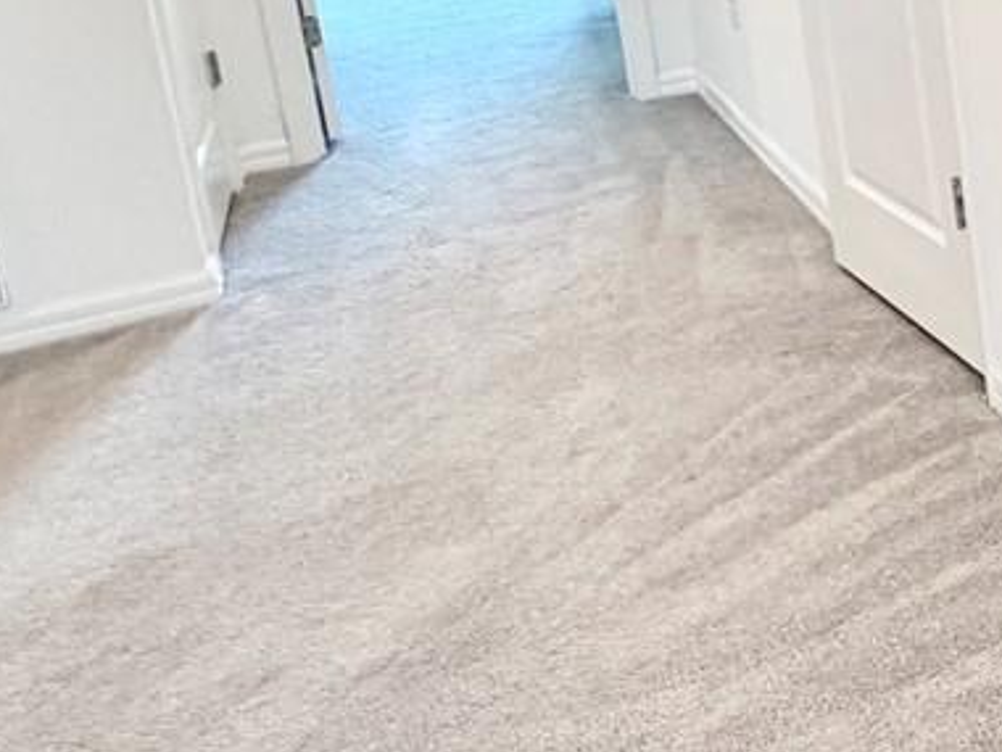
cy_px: -47
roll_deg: +4.3
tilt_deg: -10.3
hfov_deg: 26.0
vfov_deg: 23.5
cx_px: 1421
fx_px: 1708
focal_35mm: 59
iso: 250
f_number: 2.2
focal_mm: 2.22
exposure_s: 1/120
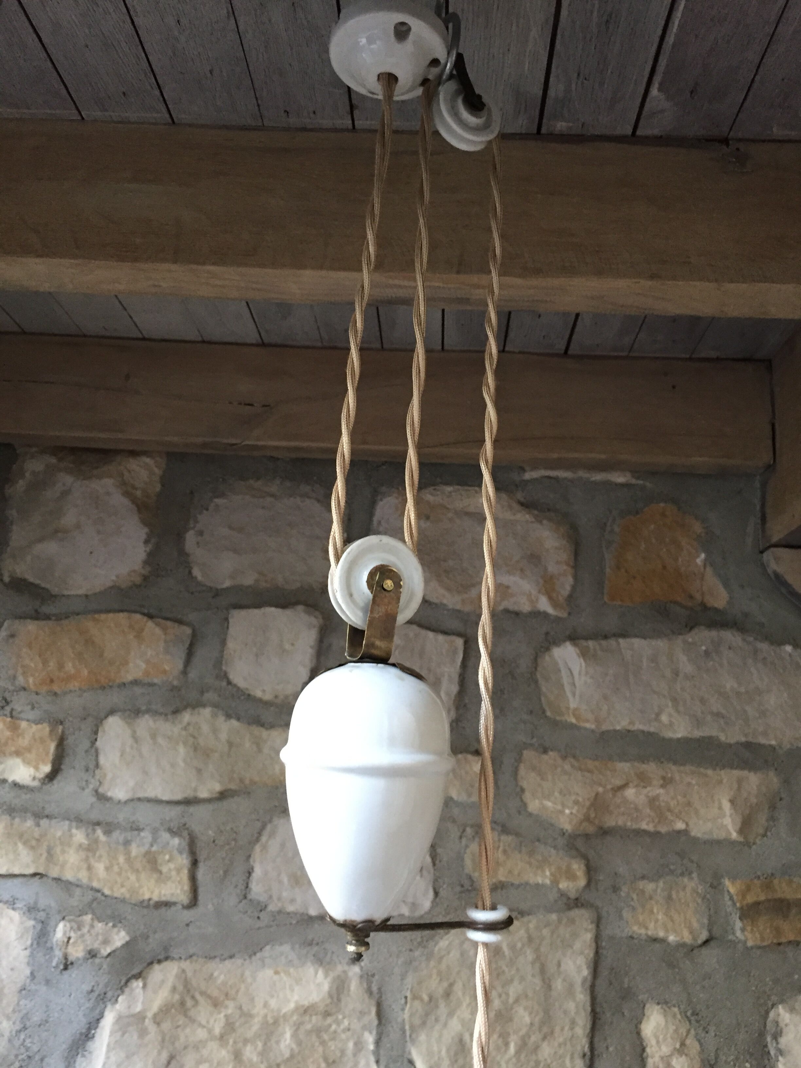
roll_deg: -1.7
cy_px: 534
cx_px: 400
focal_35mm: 29
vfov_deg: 61.7
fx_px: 895
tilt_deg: +14.5
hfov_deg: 48.2
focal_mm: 4.15
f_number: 2.2
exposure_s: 1/20
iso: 250
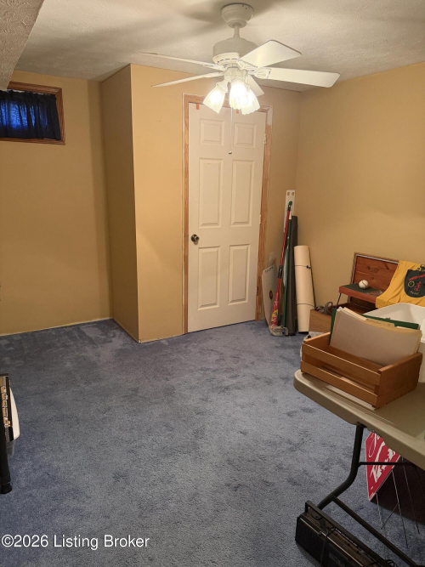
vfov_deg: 71.6
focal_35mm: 24
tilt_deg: -13.4
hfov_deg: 56.8
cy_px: 284
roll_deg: -1.1
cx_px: 212
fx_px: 393
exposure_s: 1/60
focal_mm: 6.76
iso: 500
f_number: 1.78
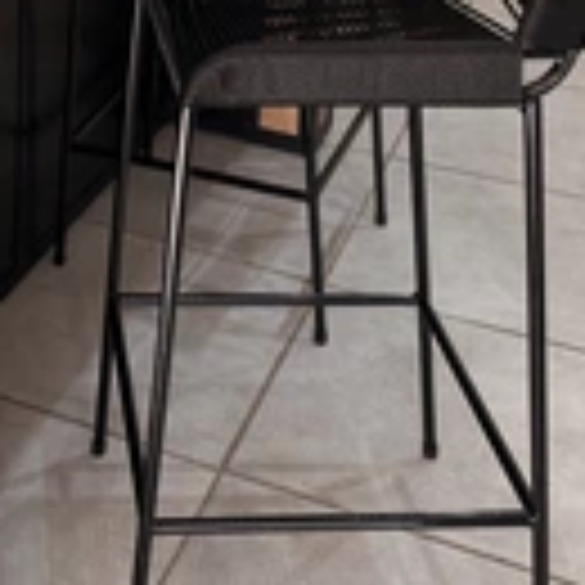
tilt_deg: -15.0
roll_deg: +0.3
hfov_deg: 23.0
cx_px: -9
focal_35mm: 72
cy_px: -148
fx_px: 1377
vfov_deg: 21.9
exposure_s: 1/100
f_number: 1.78
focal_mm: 6.76
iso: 160
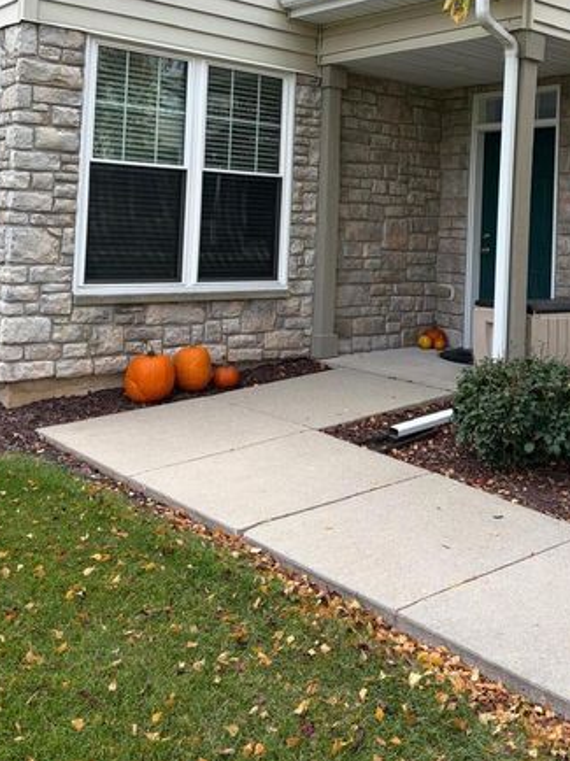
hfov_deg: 35.7
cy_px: 194
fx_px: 879
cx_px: 360
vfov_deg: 45.3
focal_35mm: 40
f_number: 1.6
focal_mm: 5.96
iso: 50
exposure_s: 1/1016
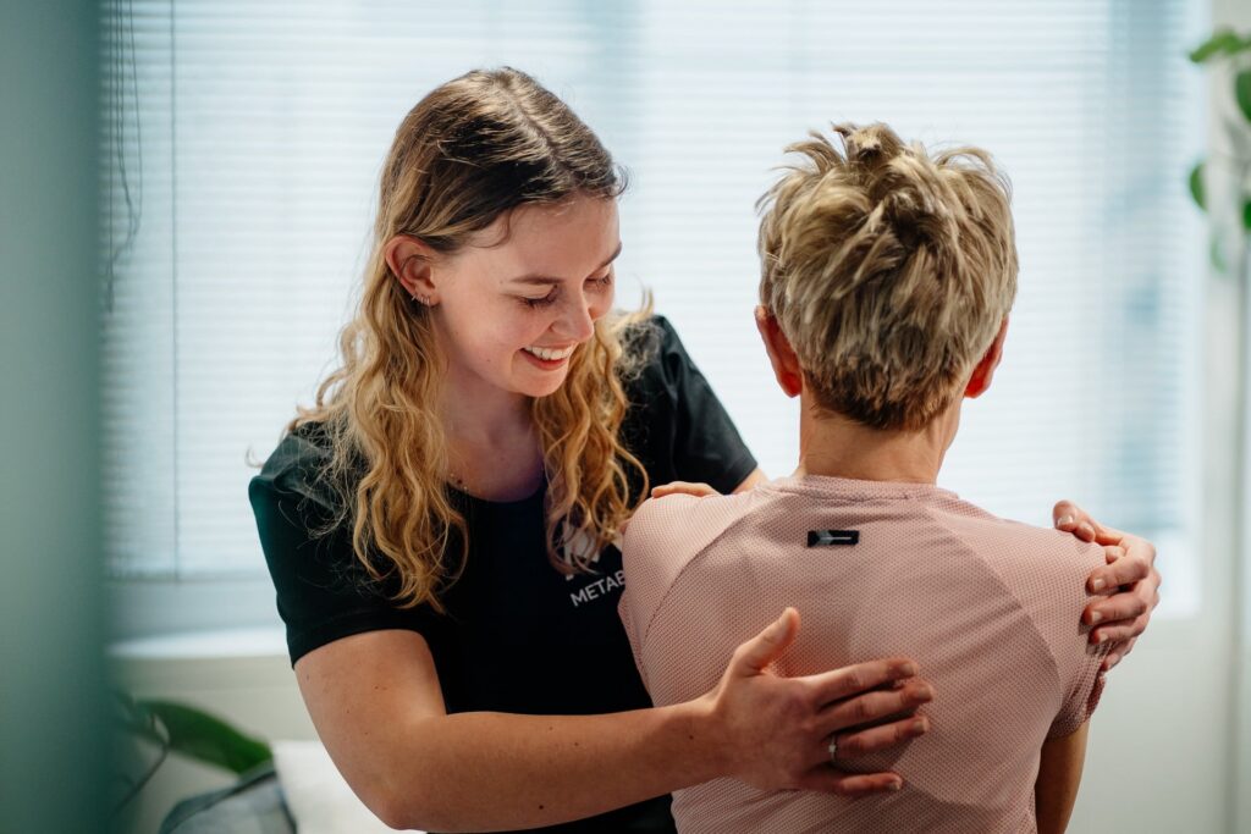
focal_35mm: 89
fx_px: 3102
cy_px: 417
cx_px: 626
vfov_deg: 15.3
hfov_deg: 22.8
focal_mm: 85
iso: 640
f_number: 1.8
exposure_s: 1/250
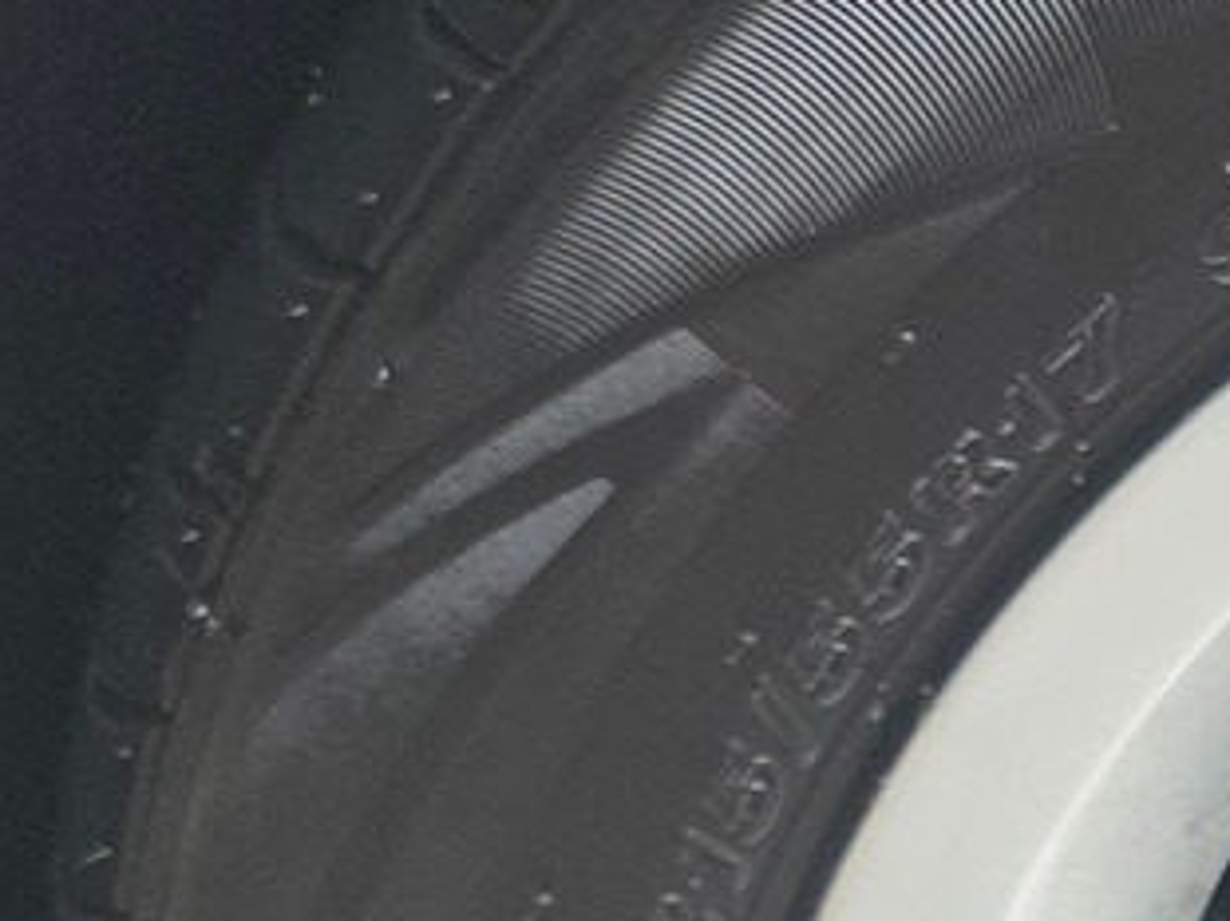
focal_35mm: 149
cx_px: 2523
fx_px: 5292
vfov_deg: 9.9
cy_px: 968
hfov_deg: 11.8
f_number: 1.7
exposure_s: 1/180
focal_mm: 6.3
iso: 50
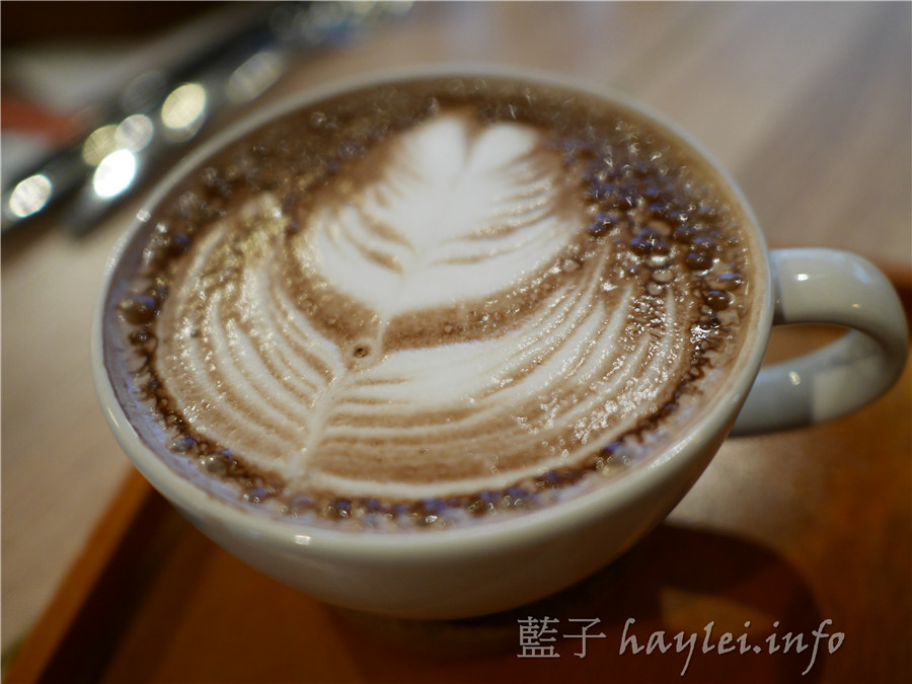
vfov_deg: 46.8
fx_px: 790
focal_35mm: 30
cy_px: 342
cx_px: 456
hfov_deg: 60.0
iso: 800
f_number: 1.7
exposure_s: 1/60
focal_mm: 15
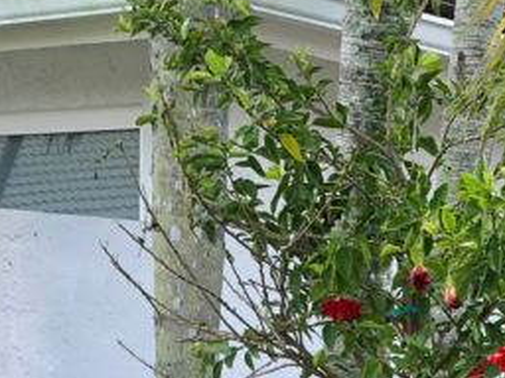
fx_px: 1911
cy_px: 728
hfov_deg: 15.0
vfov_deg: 10.5
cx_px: 377
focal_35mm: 131
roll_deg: -1.7
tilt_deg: -9.0
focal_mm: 3.99
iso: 20
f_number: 1.8
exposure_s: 1/432
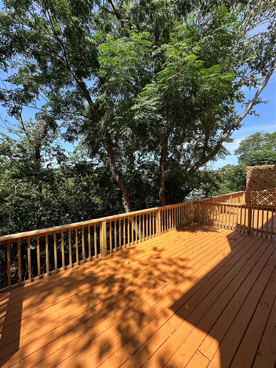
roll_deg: -0.6
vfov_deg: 102.1
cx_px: 138
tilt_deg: -0.3
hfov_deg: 85.7
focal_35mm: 14
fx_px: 149
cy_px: 184
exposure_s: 1/578
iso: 40
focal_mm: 2.22
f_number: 2.2
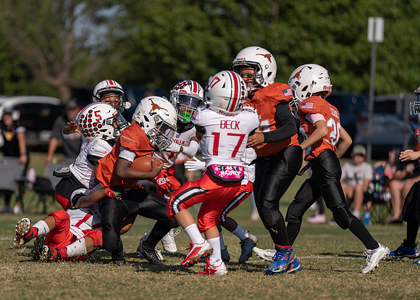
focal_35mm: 272
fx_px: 3248
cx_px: 152
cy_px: 175
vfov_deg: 5.3
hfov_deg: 7.4
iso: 125
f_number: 2.8
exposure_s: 1/4000
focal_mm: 200
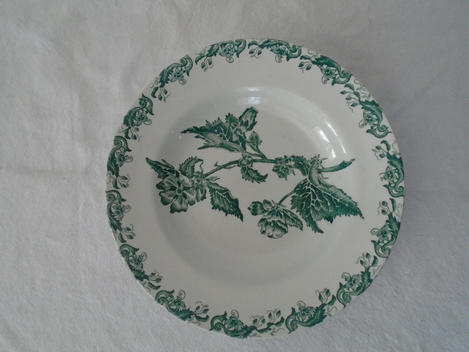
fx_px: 352
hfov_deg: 67.3
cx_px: 234
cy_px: 176
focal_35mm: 26
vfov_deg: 53.1
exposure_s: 1/80
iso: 400
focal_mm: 4.6
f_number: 3.2
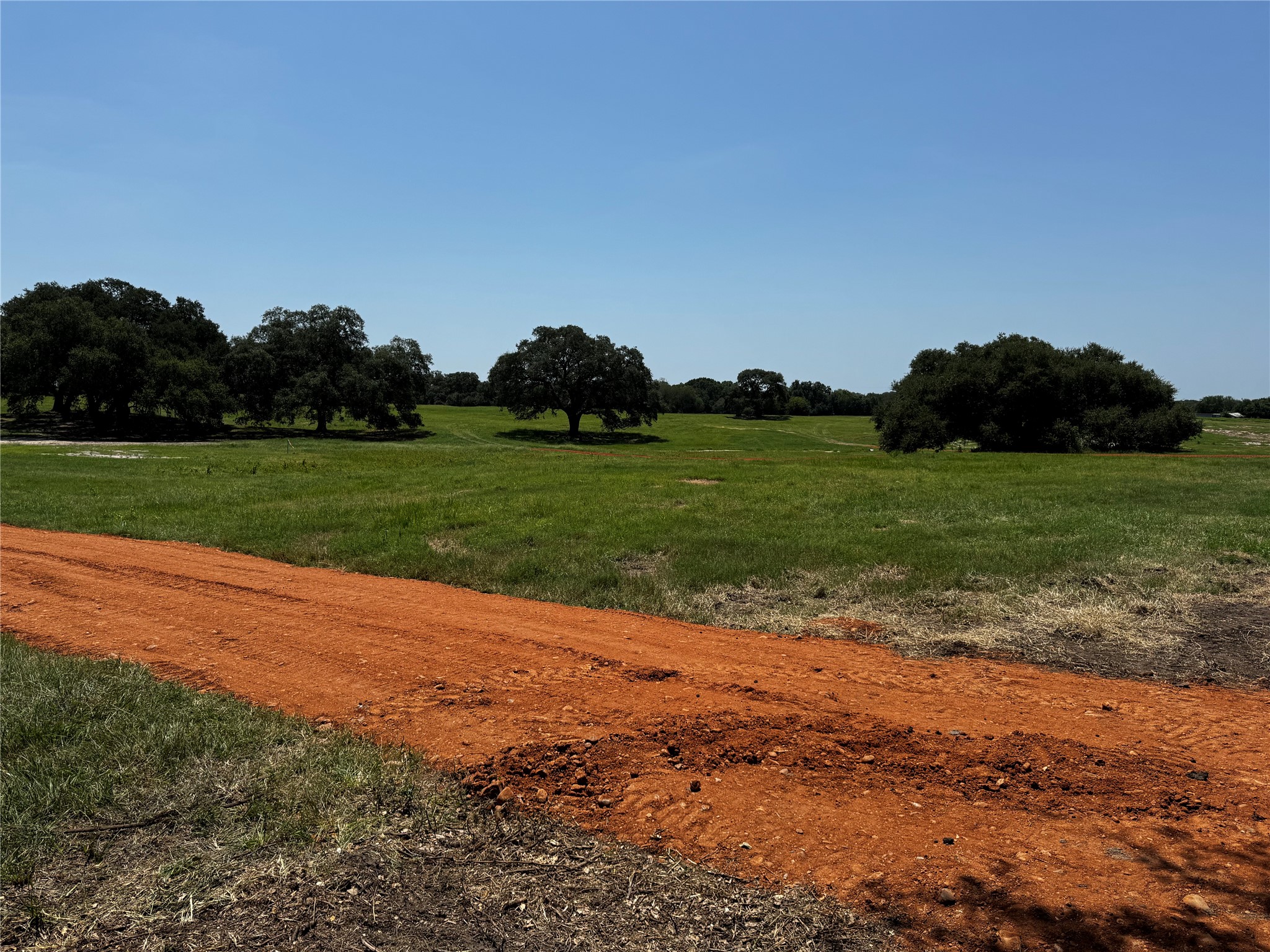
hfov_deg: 71.6
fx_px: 881
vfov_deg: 56.8
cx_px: 635
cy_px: 476
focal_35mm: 24
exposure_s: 1/6410
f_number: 1.78
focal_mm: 6.76
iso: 80
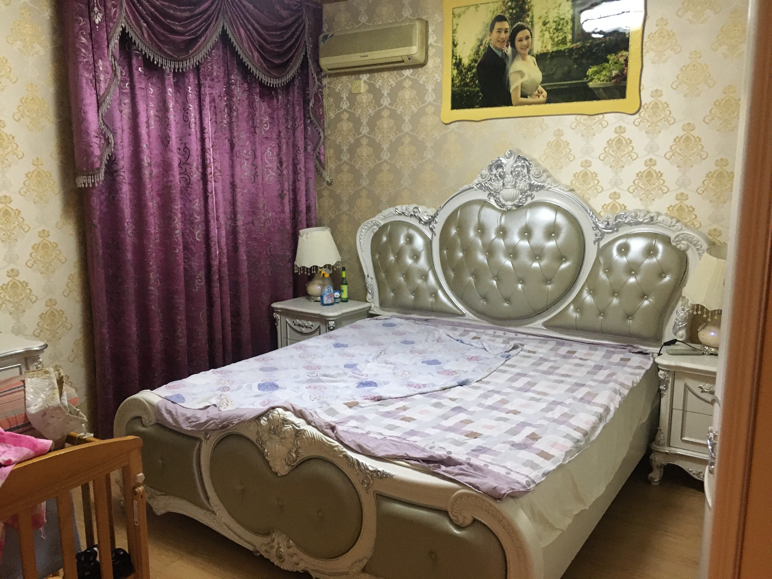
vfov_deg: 48.2
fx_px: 647
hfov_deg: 61.7
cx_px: 386
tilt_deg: -8.8
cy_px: 290
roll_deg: +1.6
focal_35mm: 29
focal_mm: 4.15
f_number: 2.2
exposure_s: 1/25
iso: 200
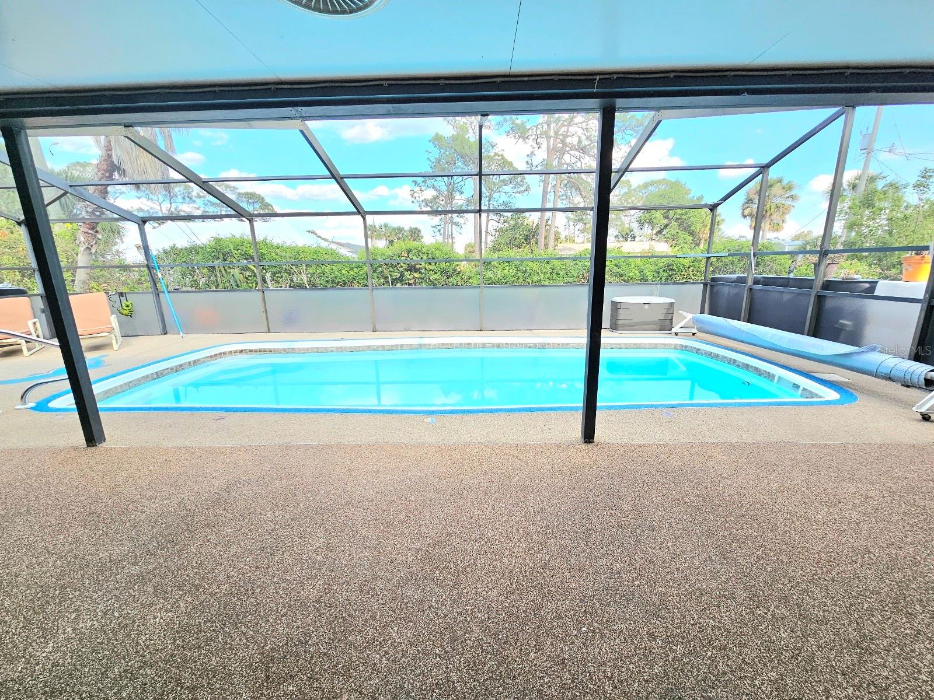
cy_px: 350
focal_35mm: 13
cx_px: 467
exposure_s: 1/345
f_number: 2.2
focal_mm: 2.2
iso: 50
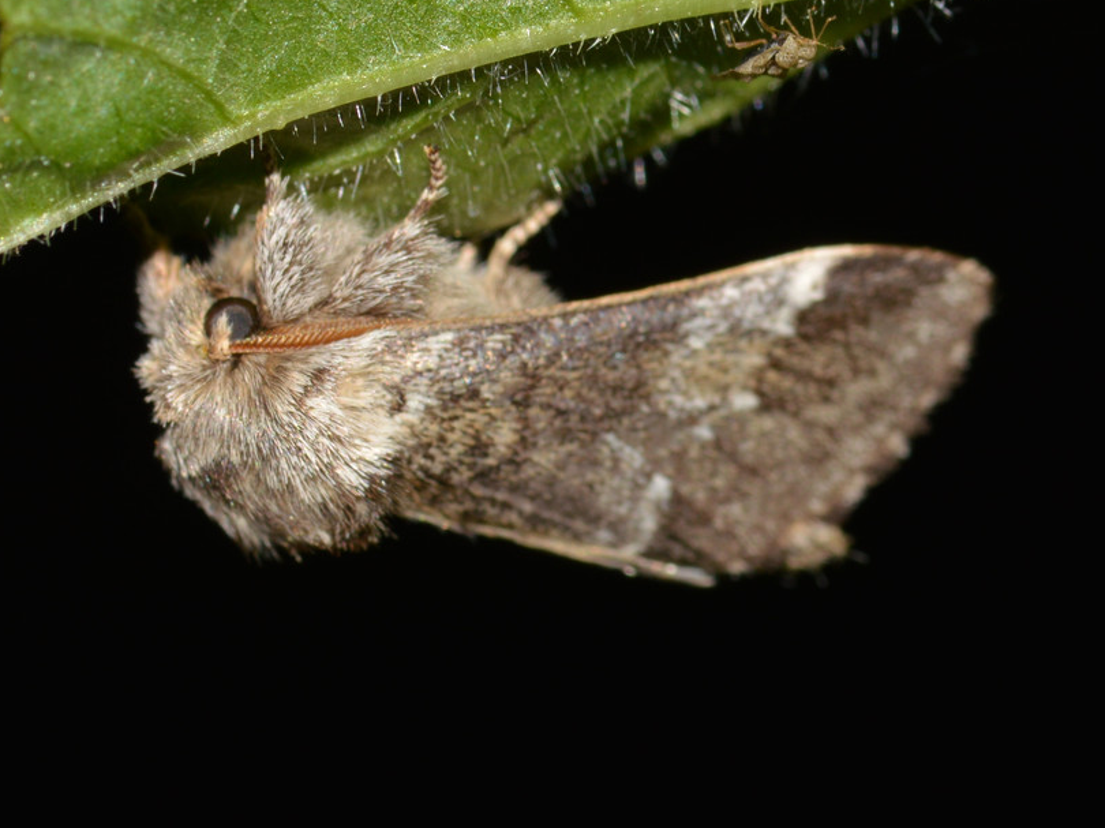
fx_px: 5457
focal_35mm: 171
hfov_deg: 11.6
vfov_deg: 8.7
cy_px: 394
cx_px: 517
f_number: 18
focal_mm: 100
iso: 100
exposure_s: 1/200
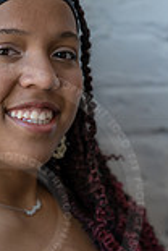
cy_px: 259
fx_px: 1714
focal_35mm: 246
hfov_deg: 5.6
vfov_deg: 8.3
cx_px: 32
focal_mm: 85
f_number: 1.8
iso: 320
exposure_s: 1/200
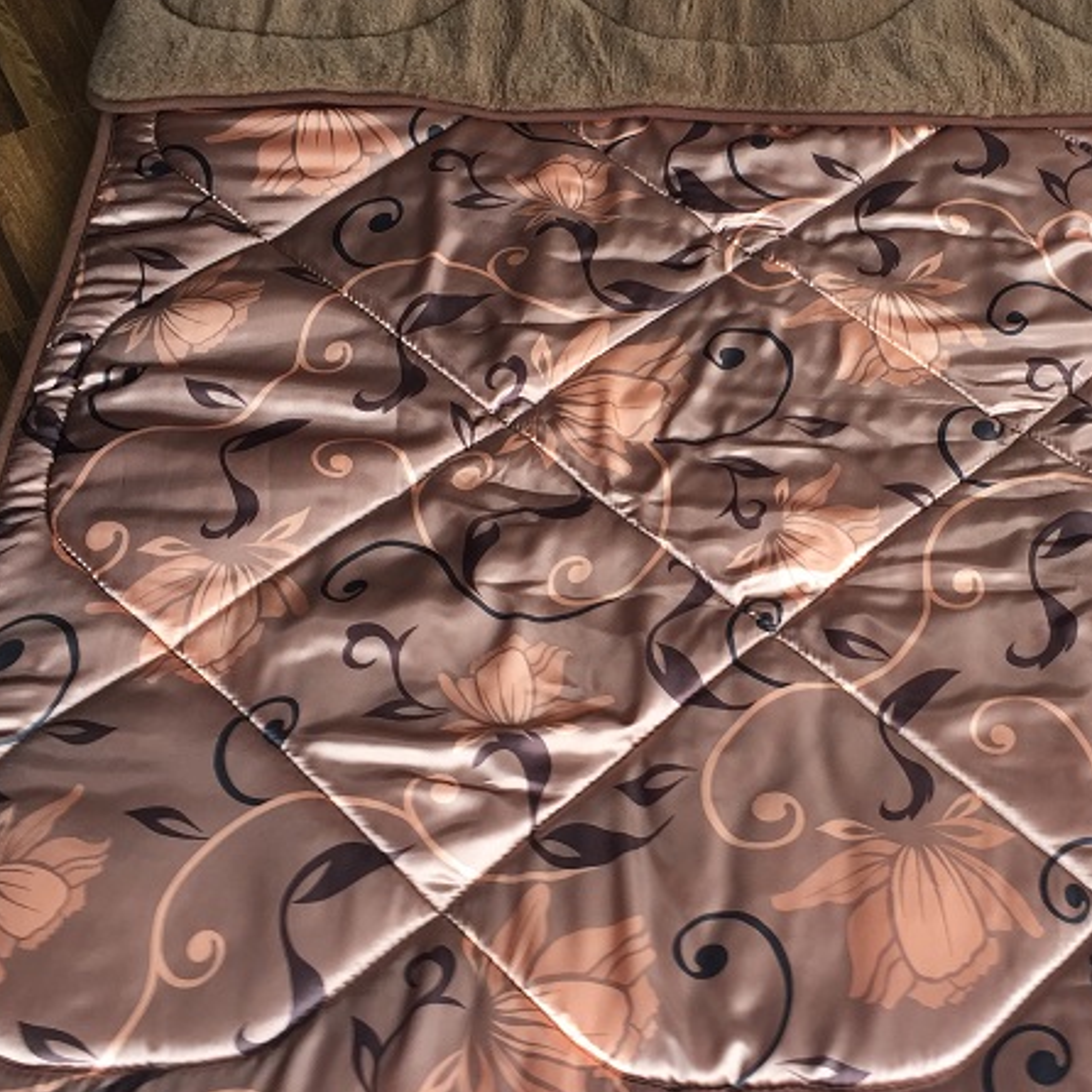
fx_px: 1642
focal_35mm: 46
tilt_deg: -54.9
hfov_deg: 36.3
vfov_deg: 36.8
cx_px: 757
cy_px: 536
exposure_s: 1/50
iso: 32
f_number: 2.2
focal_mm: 4.15
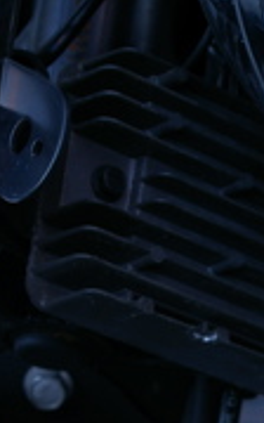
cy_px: 561
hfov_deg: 6.0
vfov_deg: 9.5
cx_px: 358
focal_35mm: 217
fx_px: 2496
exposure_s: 1/30
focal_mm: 40
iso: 200
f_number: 6.7
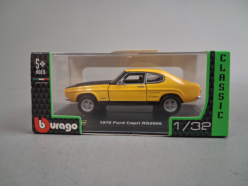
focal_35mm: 27
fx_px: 193
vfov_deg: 51.4
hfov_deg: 65.3
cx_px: 124
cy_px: 93
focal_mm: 4
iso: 320
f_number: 1.8
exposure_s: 1/50
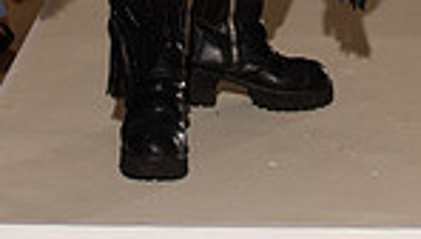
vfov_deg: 5.3
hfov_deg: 9.7
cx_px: 266
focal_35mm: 222
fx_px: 2484
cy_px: -387
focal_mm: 70
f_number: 9
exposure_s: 1/250
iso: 800
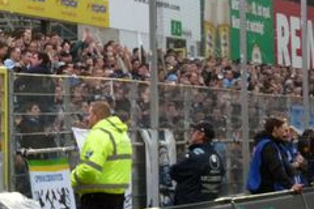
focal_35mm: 178
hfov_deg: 11.4
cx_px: -37
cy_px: -7
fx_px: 1552
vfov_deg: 7.7
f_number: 3.4
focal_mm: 12.8
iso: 400
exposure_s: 1/50
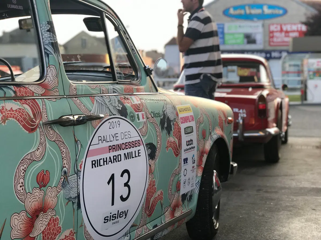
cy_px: 120
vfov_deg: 25.7
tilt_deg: -2.6
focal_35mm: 57
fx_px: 529
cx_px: 160
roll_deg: +0.8
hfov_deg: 33.8
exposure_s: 1/100
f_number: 2.8
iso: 25
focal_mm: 6.6
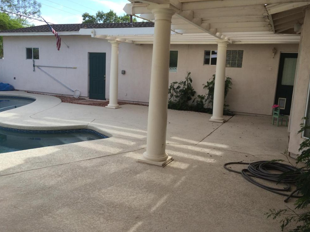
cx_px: 158
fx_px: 269
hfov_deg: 60.0
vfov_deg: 46.8
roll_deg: -0.7
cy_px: 114
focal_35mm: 30
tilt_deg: -12.1
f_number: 2.2
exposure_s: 1/789
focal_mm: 4.15
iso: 32
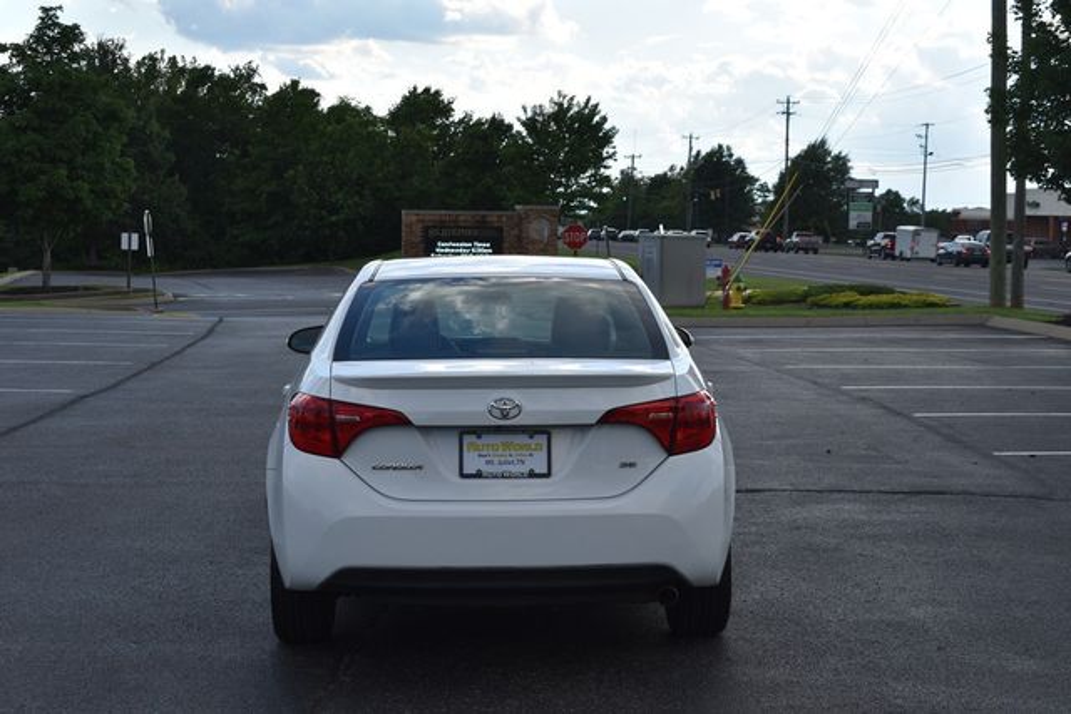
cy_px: 357
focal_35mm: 57
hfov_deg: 35.0
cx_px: 536
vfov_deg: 23.8
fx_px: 1696
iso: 100
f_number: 8
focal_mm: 38
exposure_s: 1/250
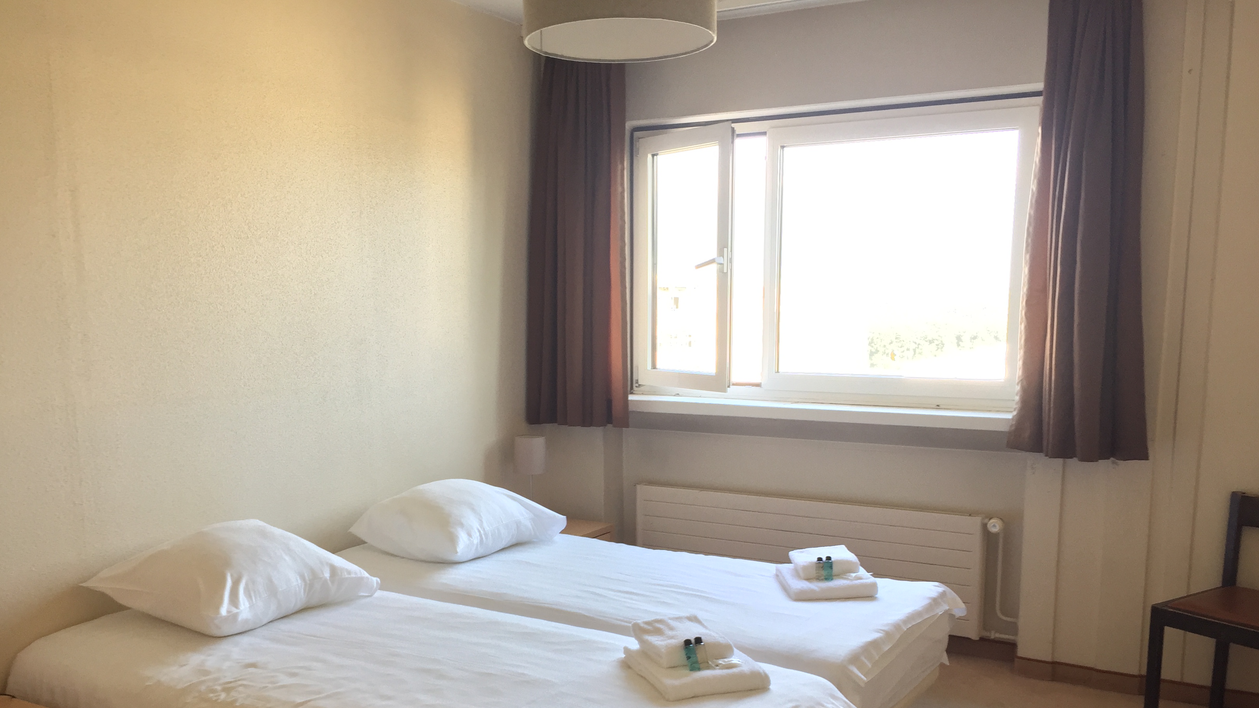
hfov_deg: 61.0
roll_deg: -1.2
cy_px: 474
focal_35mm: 32
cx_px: 625
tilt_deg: -8.3
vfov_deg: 36.3
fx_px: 1068
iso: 50
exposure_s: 1/33
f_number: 2.2
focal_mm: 4.15
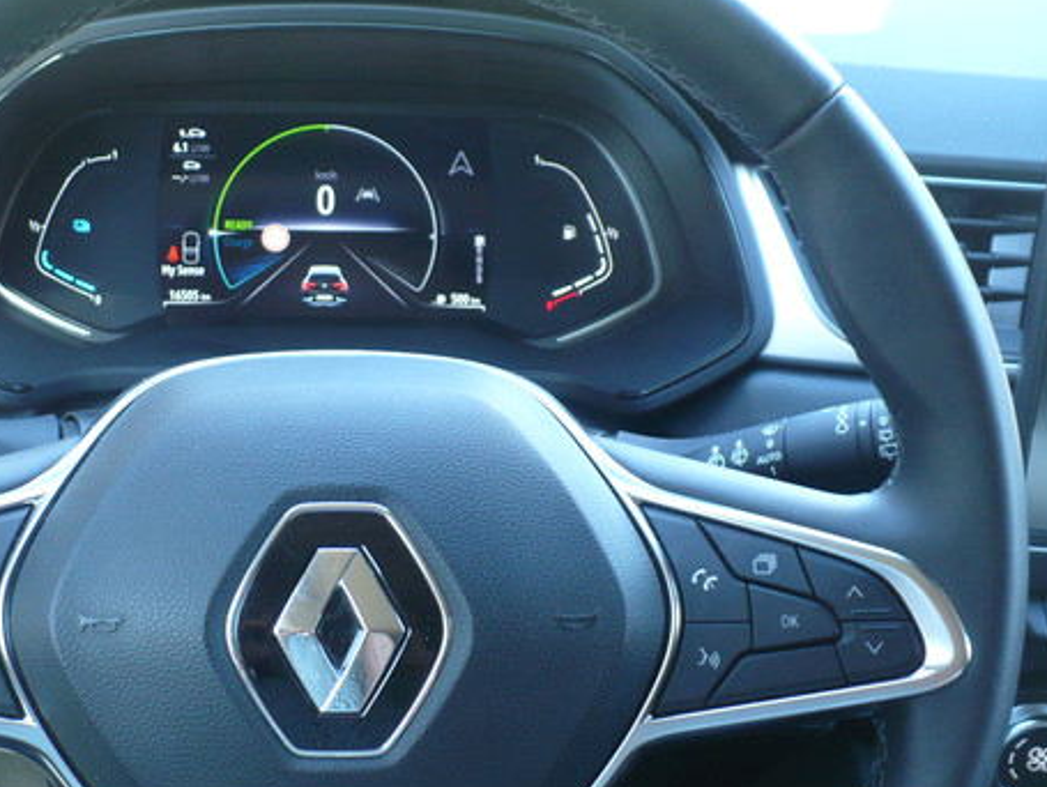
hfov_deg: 36.4
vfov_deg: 28.1
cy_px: 430
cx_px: 354
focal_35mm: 52
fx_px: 1574
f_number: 2.8
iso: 160
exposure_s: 1/30
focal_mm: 6.1
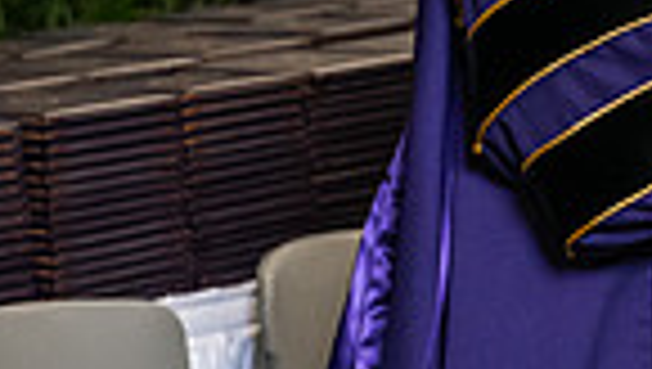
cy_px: -160
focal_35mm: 276
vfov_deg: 4.4
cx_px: 1003
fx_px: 4778
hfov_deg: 7.7
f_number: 5
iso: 2500
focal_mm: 66
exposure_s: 1/200
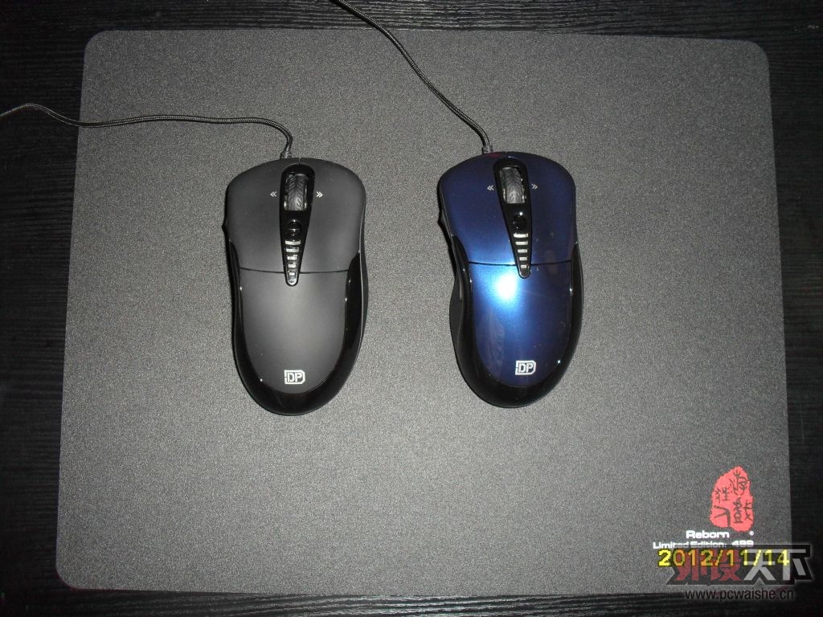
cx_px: 412
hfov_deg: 52.6
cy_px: 308
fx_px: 832
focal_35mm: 35
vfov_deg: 40.7
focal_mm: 6.3
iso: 200
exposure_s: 1/45
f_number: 3.2
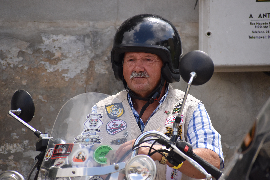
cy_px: 90
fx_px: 2587
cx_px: 135
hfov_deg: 6.0
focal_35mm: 345
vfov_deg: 4.0
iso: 450
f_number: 5.6
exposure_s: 1/1000
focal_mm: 230
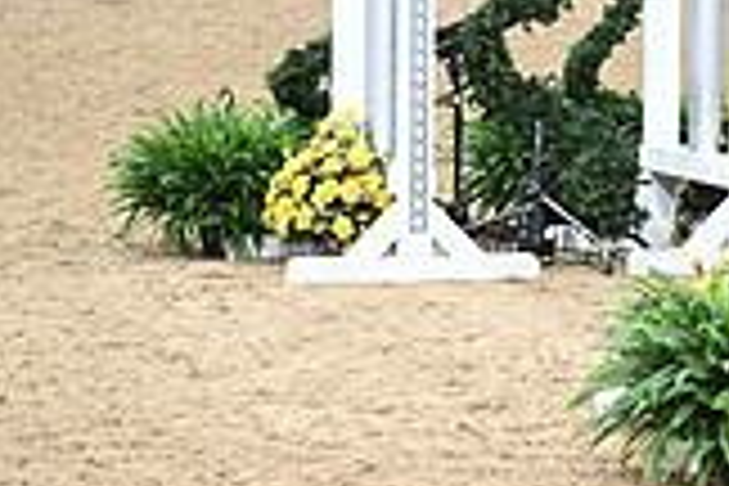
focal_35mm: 250
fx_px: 5062
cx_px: 1292
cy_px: -160
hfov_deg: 8.0
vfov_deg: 5.5
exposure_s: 1/800
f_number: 3.5
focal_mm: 70
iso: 6400
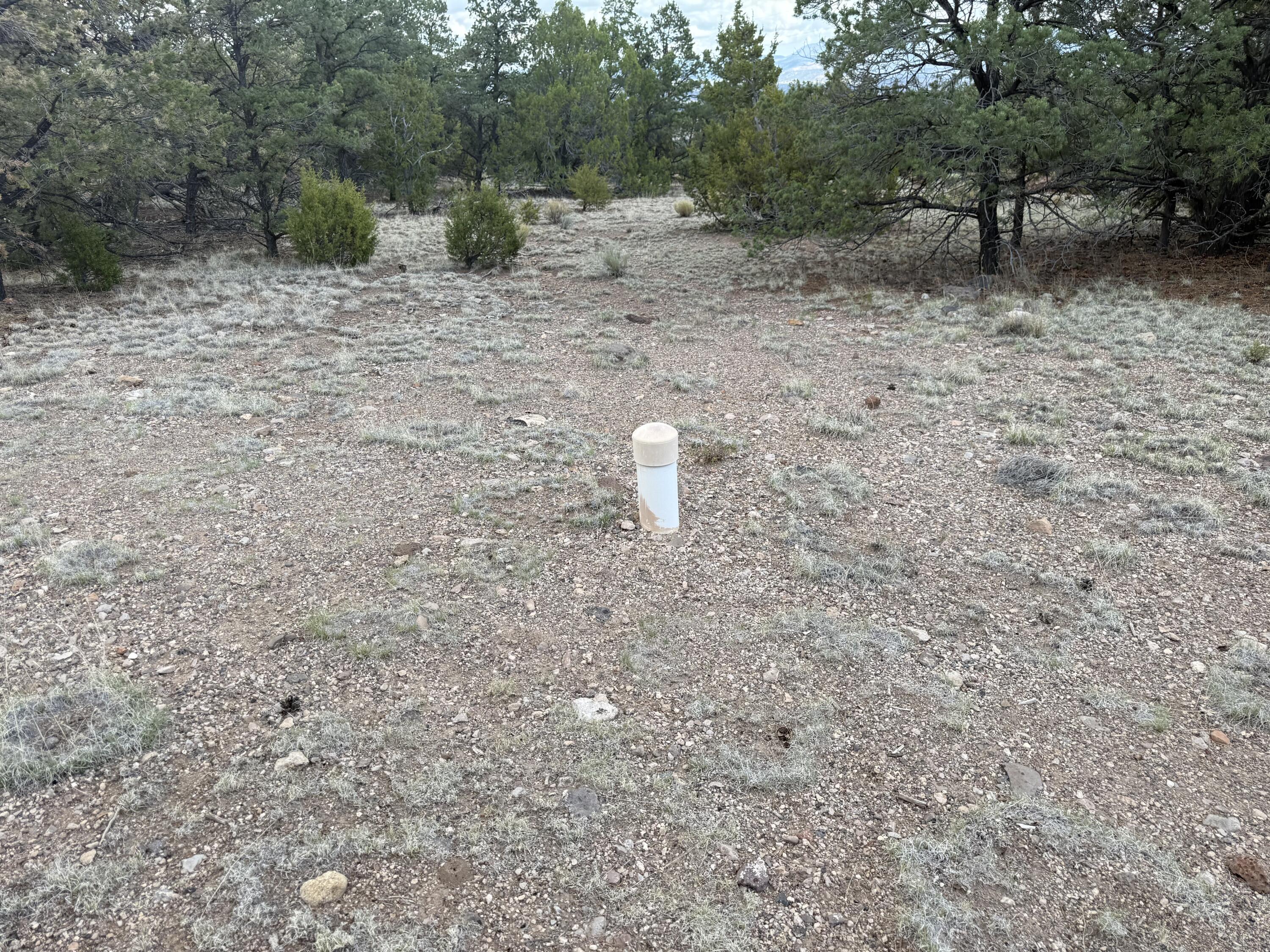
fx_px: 881
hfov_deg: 71.6
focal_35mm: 24
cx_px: 635
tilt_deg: -24.0
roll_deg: +2.5
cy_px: 476
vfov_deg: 56.8
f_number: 1.78
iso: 80
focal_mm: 6.76
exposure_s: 1/757
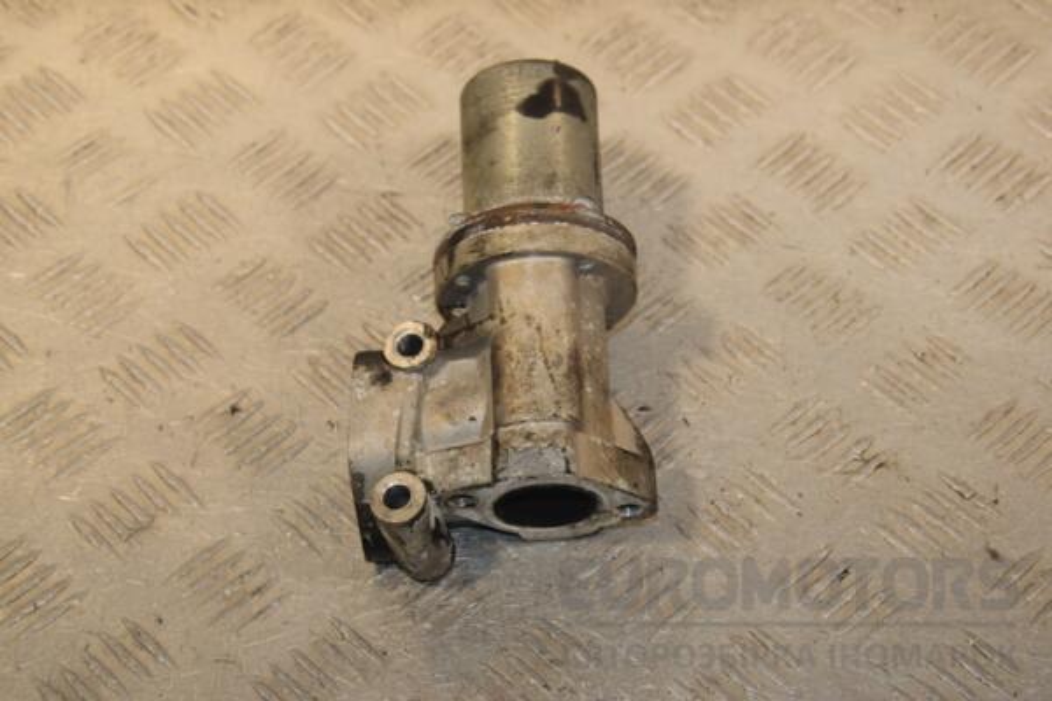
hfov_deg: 26.0
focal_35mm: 78
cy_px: 350
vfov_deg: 17.5
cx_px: 526
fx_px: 2279
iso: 800
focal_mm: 52
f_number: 7.1
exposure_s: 1/200
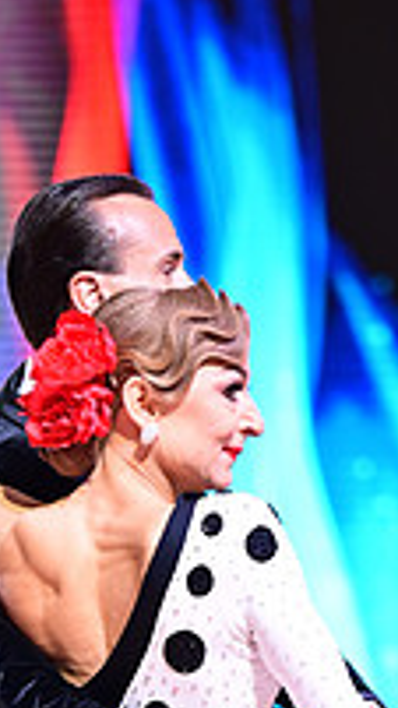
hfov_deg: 3.7
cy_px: 1018
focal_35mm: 332
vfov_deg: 6.4
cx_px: 155
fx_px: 6231
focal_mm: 110
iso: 1600
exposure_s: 1/400
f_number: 2.8
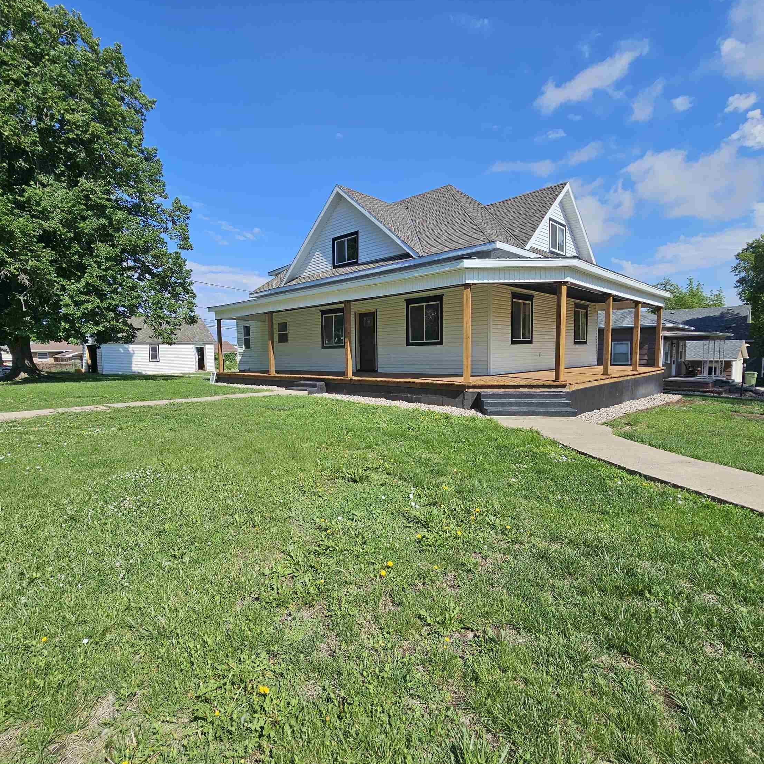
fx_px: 400
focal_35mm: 16
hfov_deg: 87.4
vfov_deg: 87.4
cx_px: 371
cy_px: 380
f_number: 2.2
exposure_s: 1/2558
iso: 50
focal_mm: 2.2
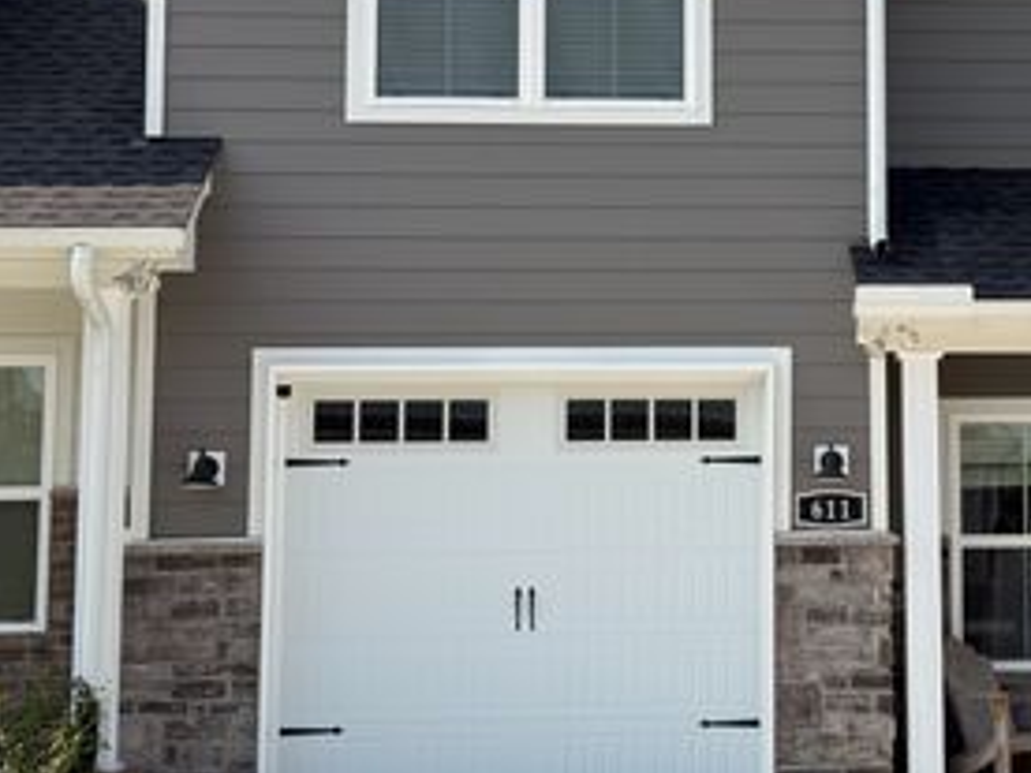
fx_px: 2591
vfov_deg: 16.9
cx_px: 897
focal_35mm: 87
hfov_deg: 22.1
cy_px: 289
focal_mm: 6.76
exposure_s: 1/3704
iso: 64
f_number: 1.78
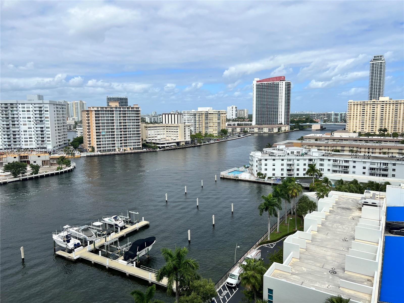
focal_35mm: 26
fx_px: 303
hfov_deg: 67.3
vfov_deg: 53.1
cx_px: 202
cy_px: 152
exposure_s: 1/6211
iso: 50
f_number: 1.5
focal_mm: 5.7
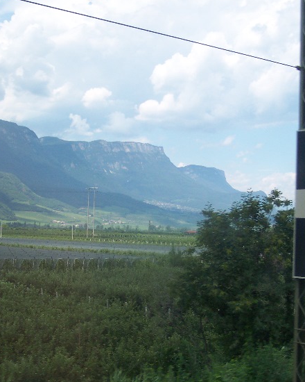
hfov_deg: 28.1
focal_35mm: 54
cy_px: 192
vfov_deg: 34.7
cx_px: 180
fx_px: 609
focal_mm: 8
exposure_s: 1/700
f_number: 2.8
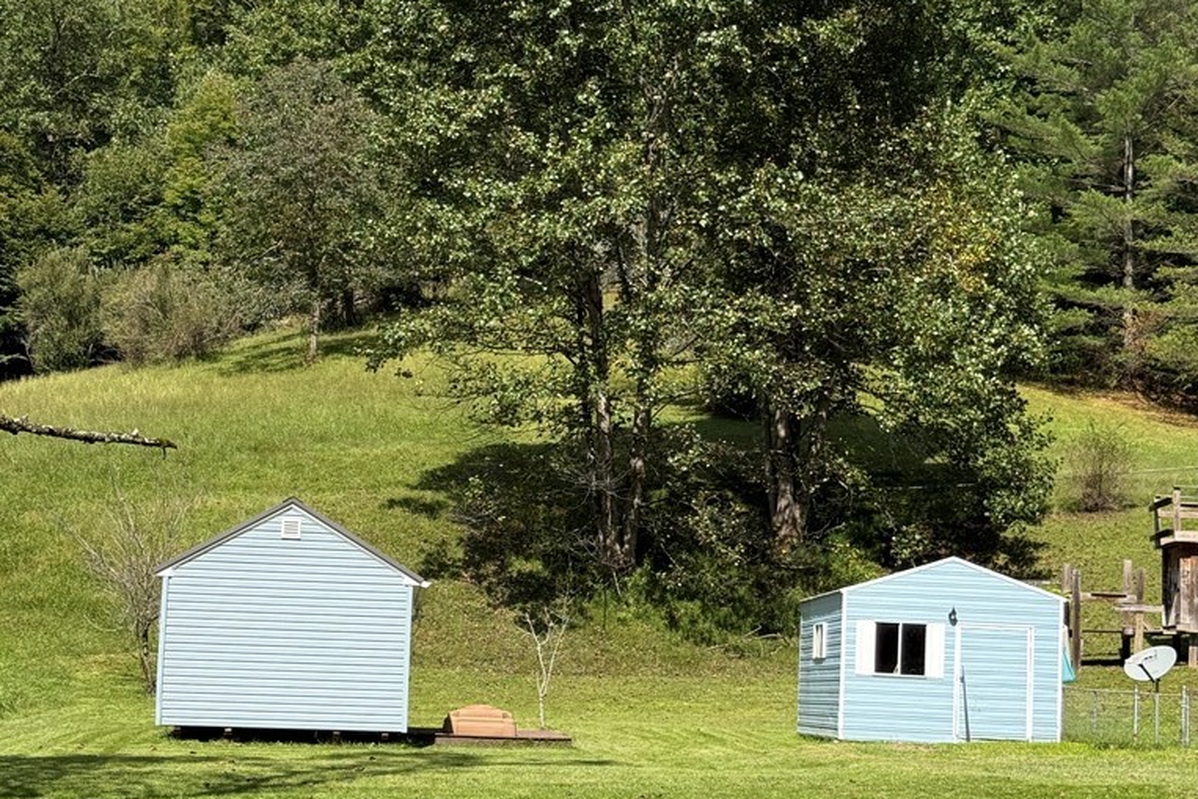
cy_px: 513
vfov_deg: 20.3
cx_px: 600
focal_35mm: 67
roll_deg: -2.1
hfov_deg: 30.1
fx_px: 2230
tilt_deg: +4.8
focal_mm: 6.76
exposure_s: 1/3096
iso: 64
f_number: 1.78
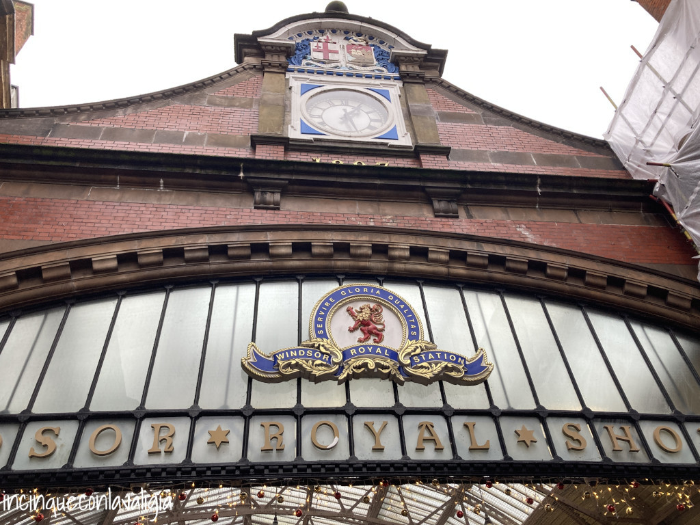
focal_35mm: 28
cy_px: 262
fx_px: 566
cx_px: 350
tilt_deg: +45.7
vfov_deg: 49.7
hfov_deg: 63.4
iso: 50
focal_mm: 3.99
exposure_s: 1/100
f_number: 1.8
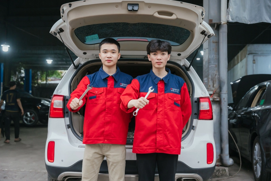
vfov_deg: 29.2
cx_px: 136
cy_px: 90
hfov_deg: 42.7
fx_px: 347
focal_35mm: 46
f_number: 3.5
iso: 2000
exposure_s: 1/250
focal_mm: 46.1
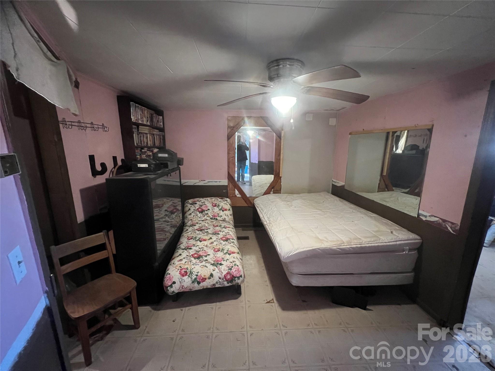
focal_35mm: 13
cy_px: 186
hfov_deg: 106.2
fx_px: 186
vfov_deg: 89.9
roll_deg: +0.3
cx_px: 248
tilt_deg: -12.3
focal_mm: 1.57
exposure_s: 1/40
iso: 800
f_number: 1.8
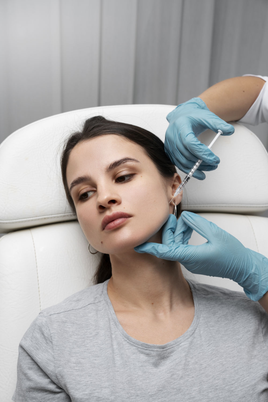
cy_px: 201
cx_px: 134
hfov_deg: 24.6
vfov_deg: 36.2
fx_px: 614
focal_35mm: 55
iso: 500
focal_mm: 55
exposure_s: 1/125
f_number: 8
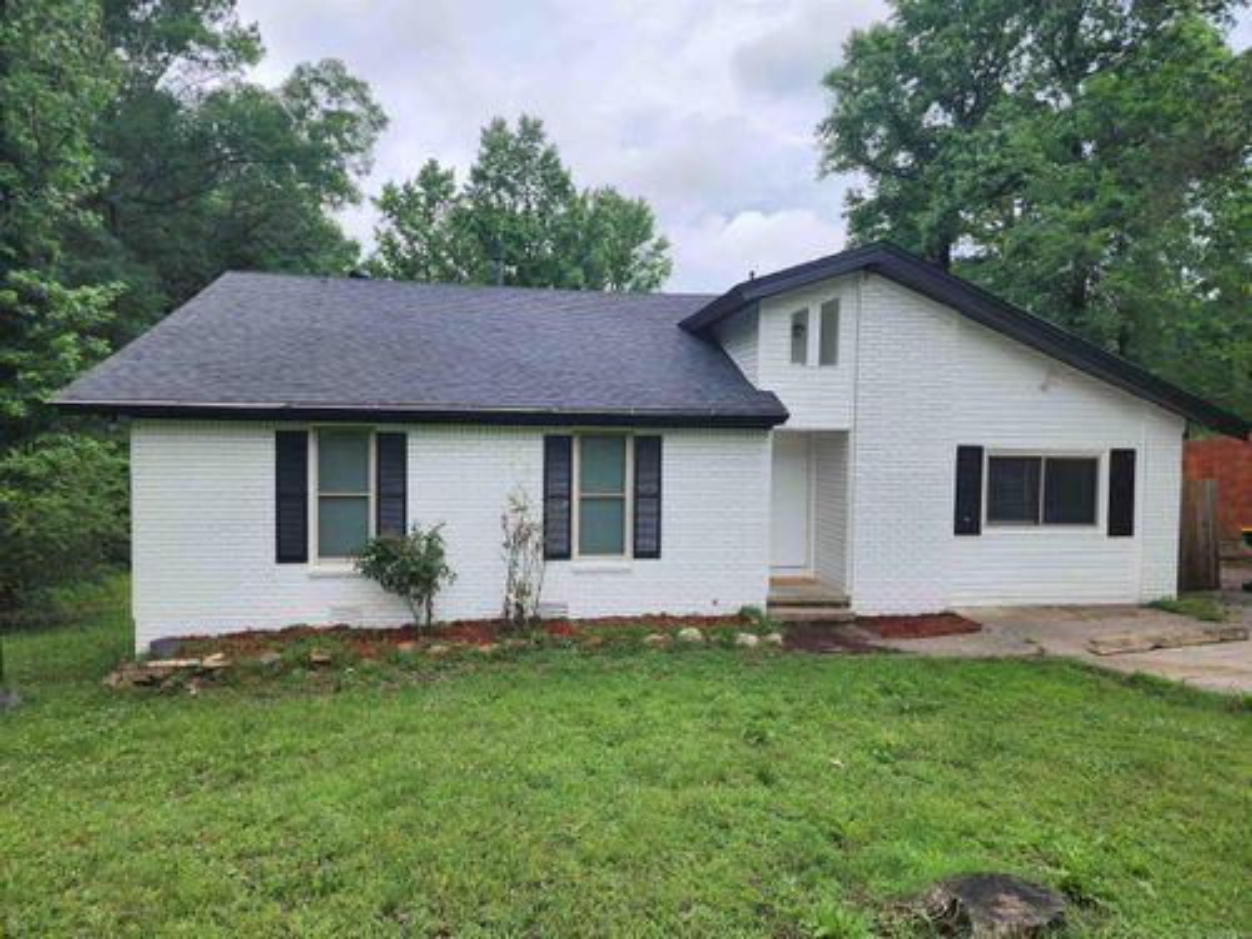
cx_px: 626
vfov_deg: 58.9
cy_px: 470
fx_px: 832
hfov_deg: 73.9
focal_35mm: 23
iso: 12
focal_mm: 6.4
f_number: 1.8
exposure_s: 1/801
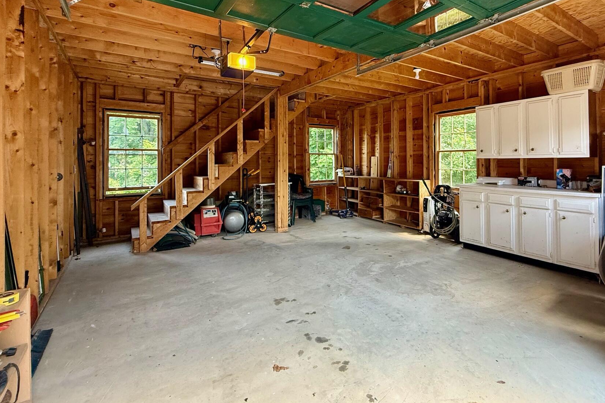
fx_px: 302
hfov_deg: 89.8
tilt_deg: +1.3
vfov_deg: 66.5
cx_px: 328
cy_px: 155
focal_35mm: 18
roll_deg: +0.1
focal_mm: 2.22
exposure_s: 1/96
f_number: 2.2
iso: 320
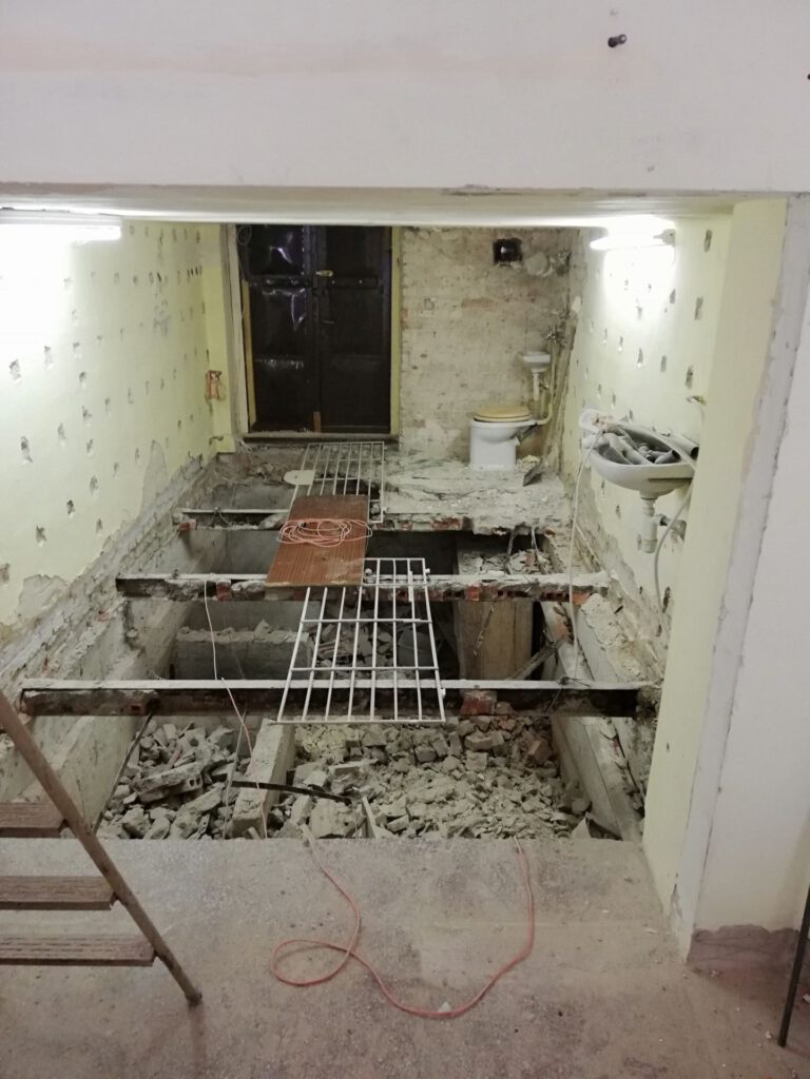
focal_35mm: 26
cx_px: 405
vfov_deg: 67.3
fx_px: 811
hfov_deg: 53.1
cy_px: 540
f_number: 2.2
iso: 400
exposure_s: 1/33.3
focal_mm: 3.81
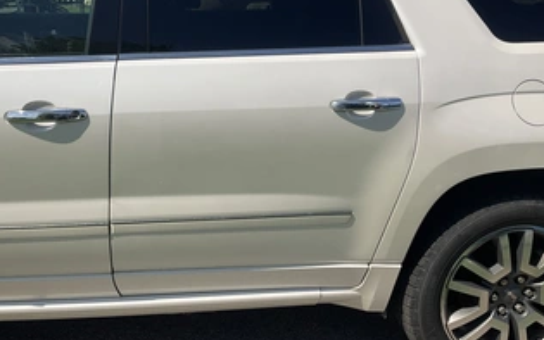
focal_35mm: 39
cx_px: 233
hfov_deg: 50.2
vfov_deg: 32.3
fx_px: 578
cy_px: 98
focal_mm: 3
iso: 25
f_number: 1.8
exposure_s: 1/2959
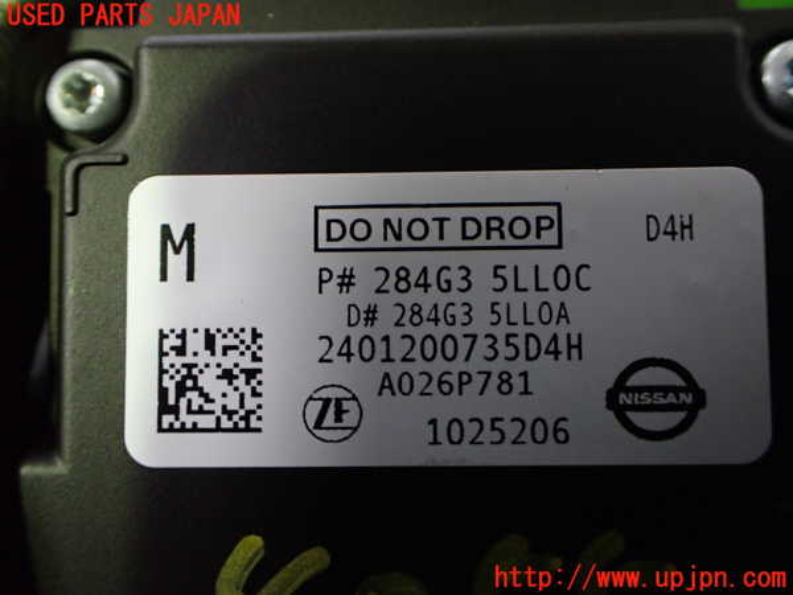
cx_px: 396
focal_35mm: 32
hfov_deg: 56.8
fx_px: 733
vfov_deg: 44.2
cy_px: 298
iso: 800
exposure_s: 1/40
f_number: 2.4
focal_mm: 5.79
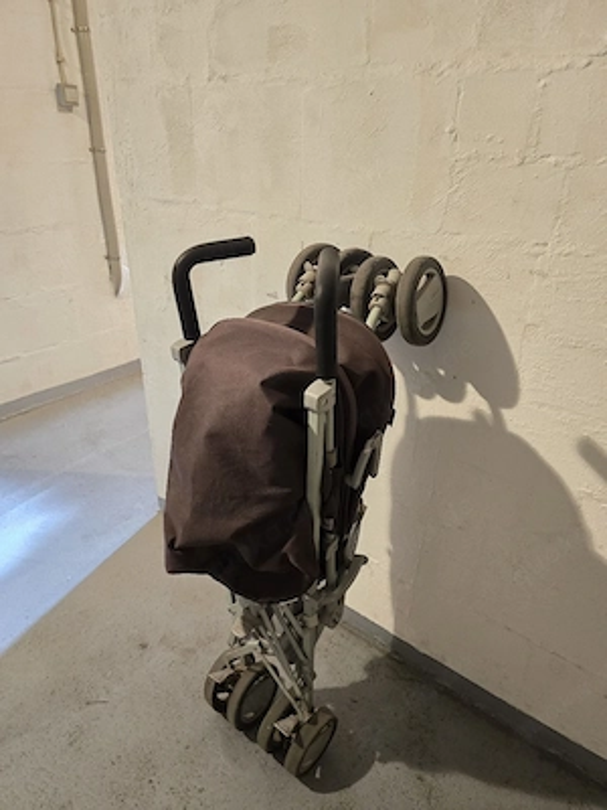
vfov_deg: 73.9
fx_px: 538
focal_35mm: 23
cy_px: 405
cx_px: 304
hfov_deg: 58.9
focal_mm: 6.3
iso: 1600
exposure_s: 1/20
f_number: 1.7
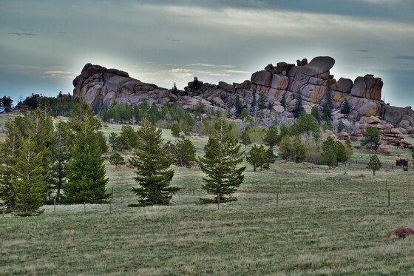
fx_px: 1414
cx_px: 207
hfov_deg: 16.7
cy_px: 138
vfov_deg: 11.1
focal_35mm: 123
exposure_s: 1/125
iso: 500
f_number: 5.6
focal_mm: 82
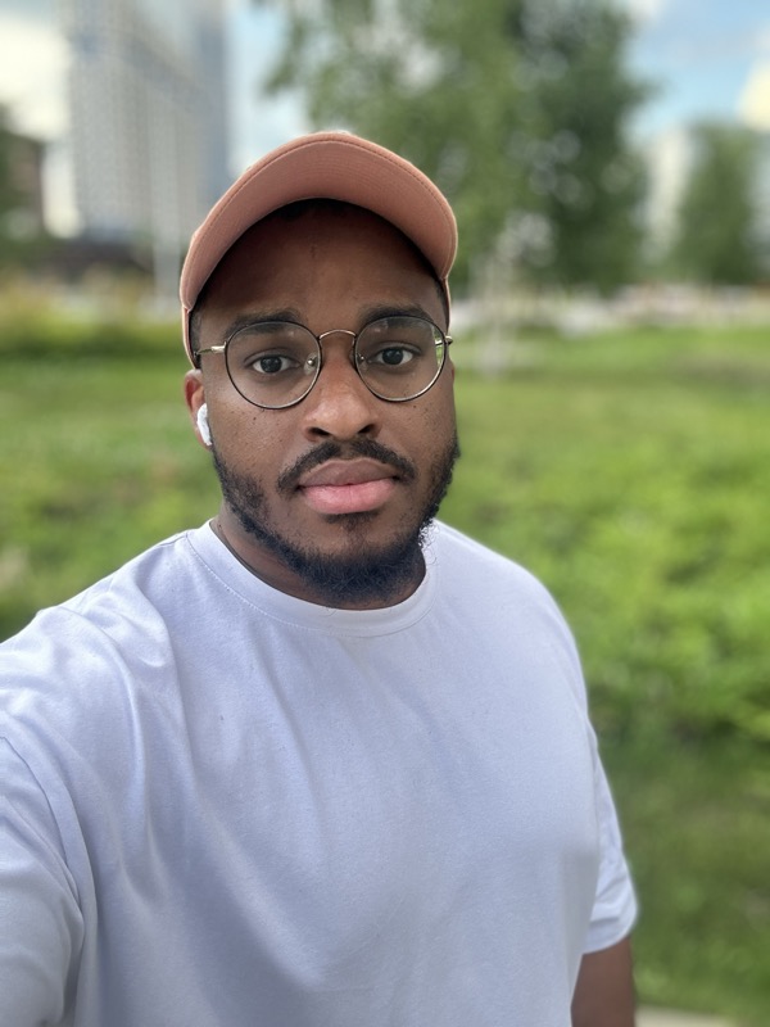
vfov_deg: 60.0
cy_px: 514
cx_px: 385
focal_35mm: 30
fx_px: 890
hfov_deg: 46.8
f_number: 1.9
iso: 32
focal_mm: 2.69
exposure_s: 1/137
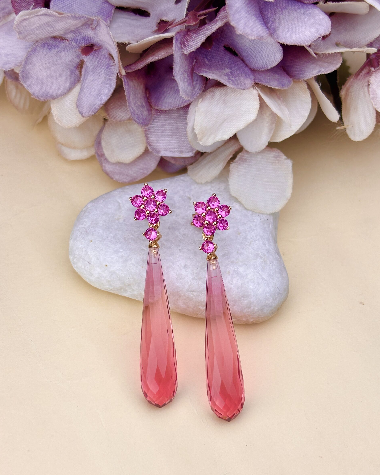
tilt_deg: -58.1
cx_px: 192
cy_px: 254
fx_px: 773
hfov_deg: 27.6
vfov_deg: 34.1
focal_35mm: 55
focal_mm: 5.96
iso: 32
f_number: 1.6
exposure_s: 1/1783
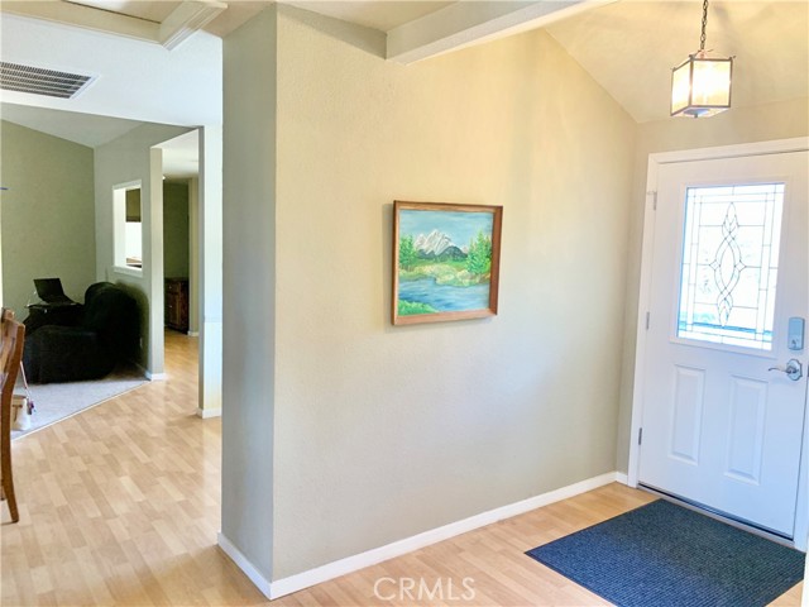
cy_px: 304
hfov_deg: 67.3
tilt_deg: -4.7
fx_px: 608
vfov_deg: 53.1
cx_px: 404
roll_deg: -2.4
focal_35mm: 26
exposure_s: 1/60
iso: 200
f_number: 1.8
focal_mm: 4.25
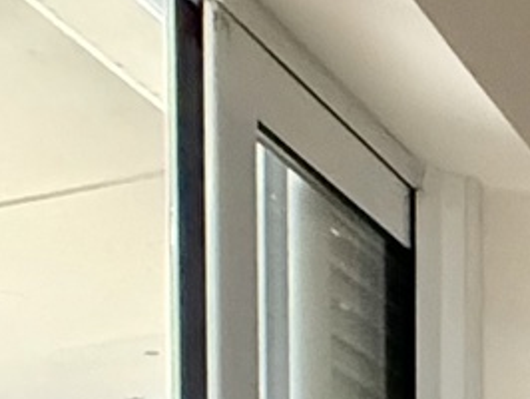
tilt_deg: -1.3
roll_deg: -0.9
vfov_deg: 12.5
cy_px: 860
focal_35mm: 101
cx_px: 1873
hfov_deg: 9.5
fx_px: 1548
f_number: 2.2
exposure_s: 1/60
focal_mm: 2.22
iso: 640
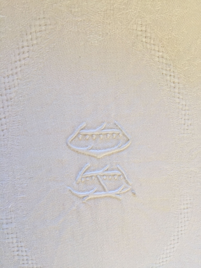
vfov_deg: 61.7
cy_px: 134
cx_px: 100
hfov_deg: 48.2
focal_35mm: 29
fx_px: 225
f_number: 2.2
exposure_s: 1/151
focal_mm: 4.15
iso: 32
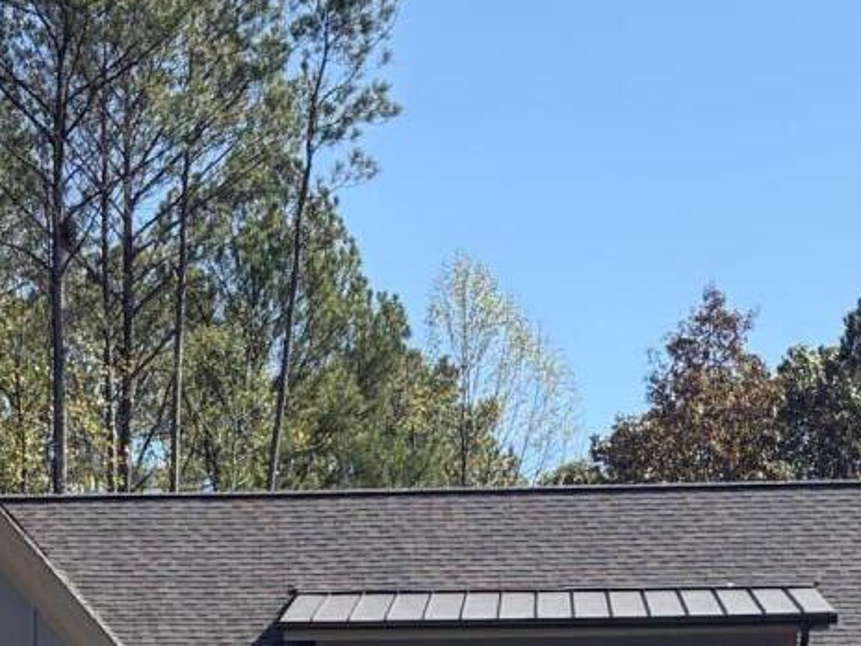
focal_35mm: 112
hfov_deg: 17.6
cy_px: 1001
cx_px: 336
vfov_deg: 12.5
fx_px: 2786
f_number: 1.6
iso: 50
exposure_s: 1/2639
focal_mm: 5.96
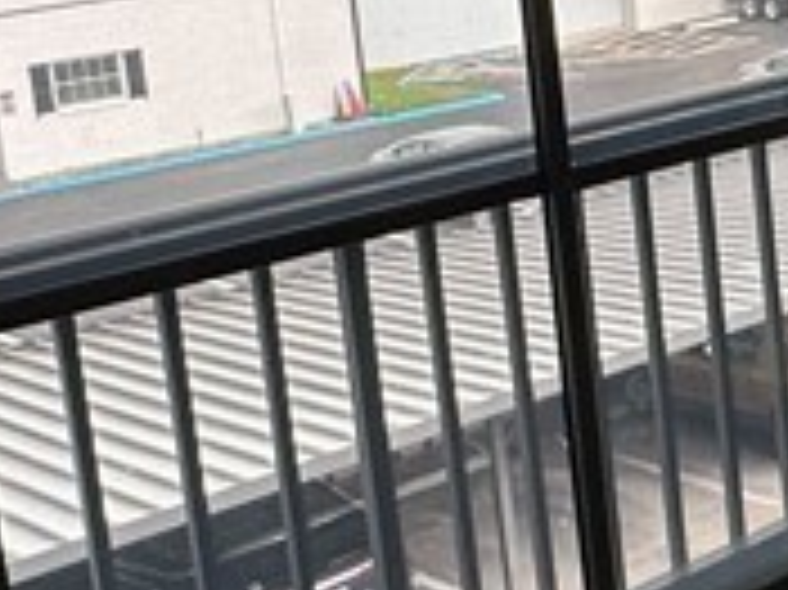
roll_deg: +3.4
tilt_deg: -10.2
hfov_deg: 21.8
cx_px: 986
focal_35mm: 82
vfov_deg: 17.8
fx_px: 1865
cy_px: 131
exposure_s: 1/120
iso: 125
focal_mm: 2.22
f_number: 2.2
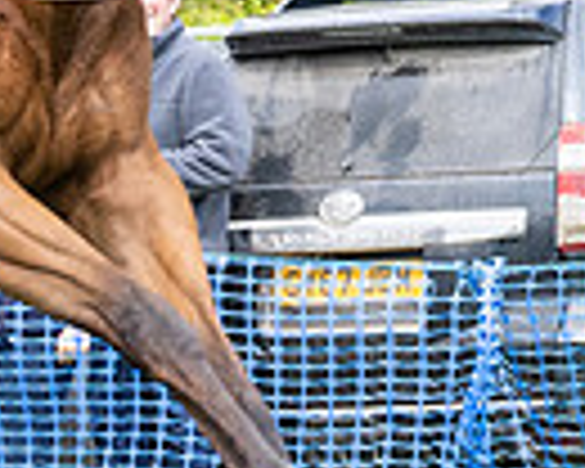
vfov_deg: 2.3
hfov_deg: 2.9
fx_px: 11514
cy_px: -155
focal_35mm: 665
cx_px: 98
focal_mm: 79
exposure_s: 1/2500
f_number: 4
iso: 640
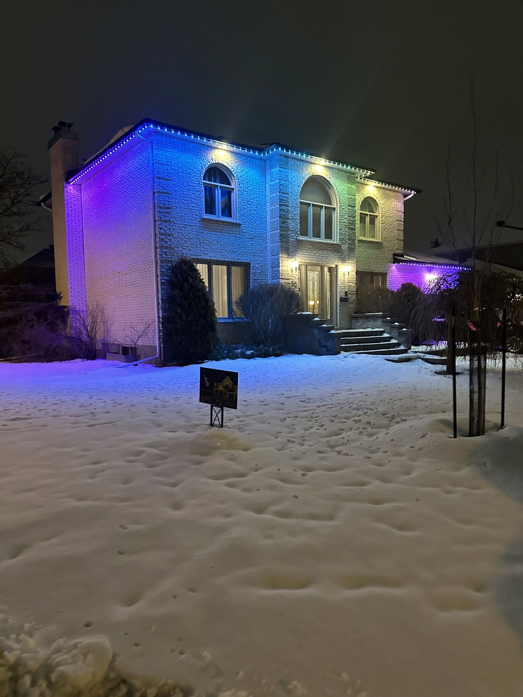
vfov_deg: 71.6
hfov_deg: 56.8
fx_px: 483
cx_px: 262
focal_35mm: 24
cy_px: 348
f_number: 1.78
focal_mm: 6.86
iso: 800
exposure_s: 1/30
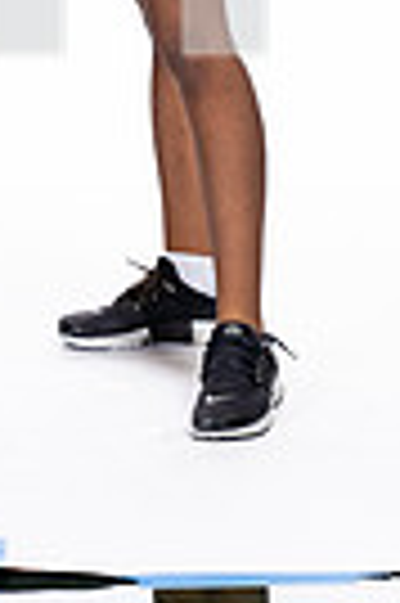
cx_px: 139
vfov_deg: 8.5
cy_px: -396
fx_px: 3927
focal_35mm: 235
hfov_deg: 5.8
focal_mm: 70
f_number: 5.6
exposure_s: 1/250
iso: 400
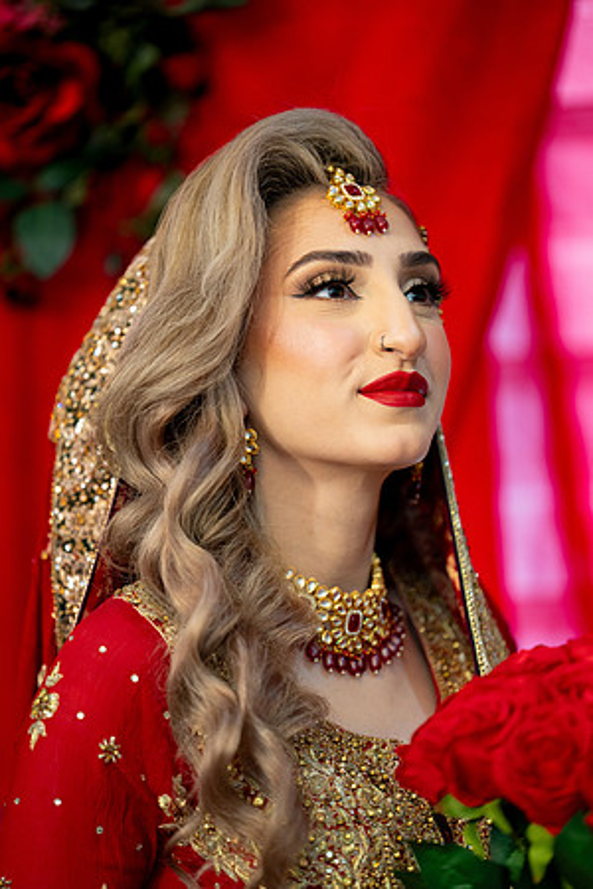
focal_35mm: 150
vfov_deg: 13.7
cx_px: 296
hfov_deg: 9.1
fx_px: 3706
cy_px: 444
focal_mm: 150
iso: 1000
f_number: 2
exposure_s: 1/200
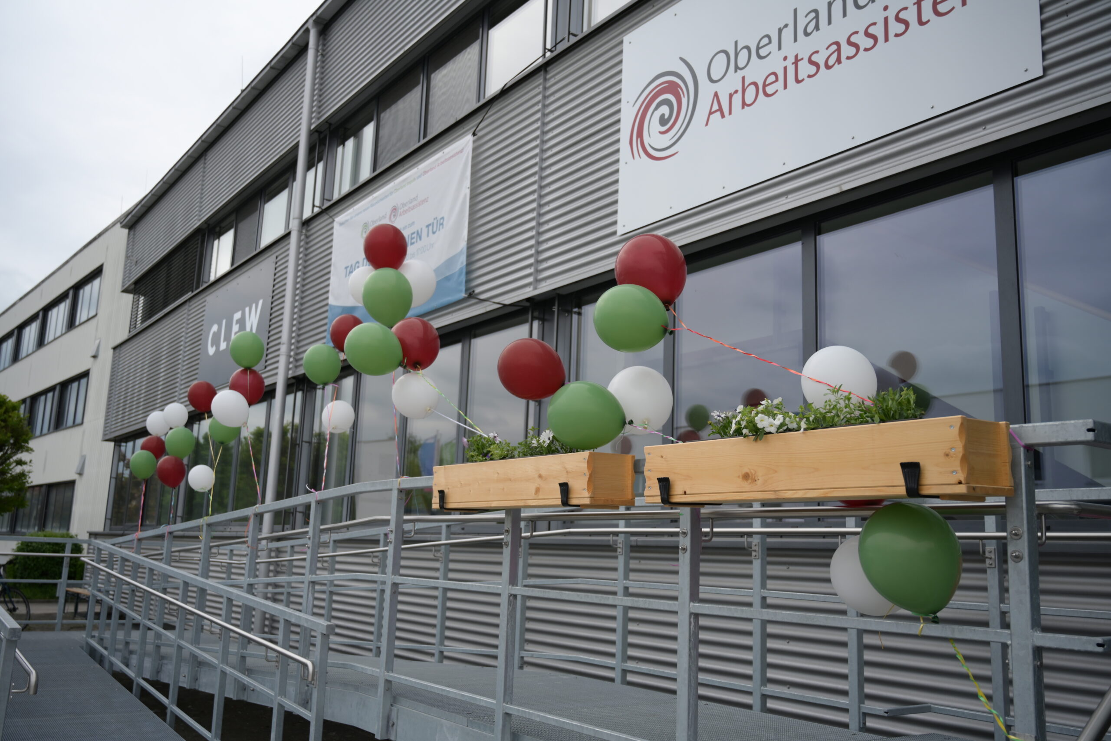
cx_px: 556
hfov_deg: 59.5
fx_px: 972
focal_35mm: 32
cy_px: 370
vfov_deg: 41.7
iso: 220
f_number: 4
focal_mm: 31.5
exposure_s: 1/2000
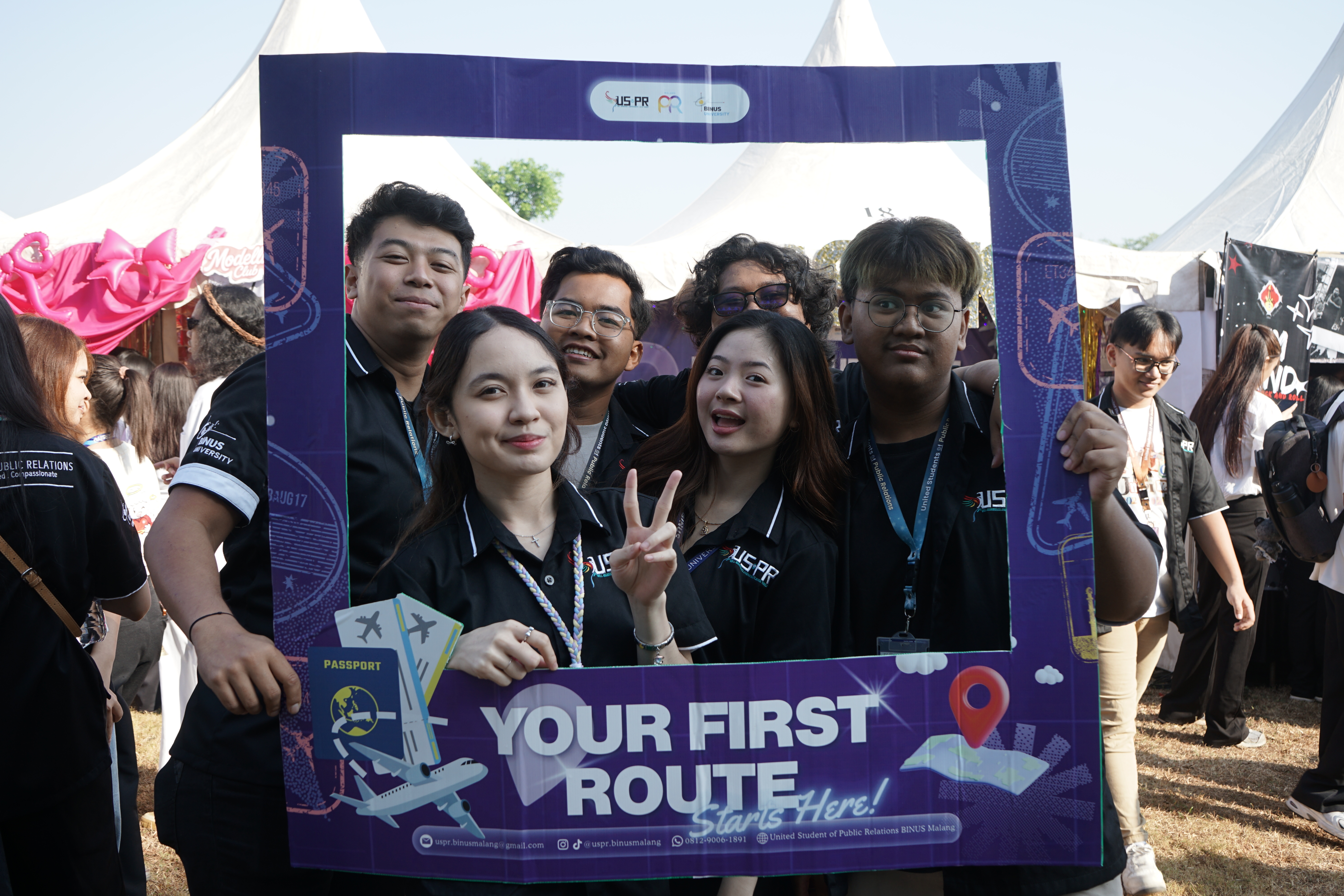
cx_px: 672
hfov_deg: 55.8
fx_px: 1269
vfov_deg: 38.9
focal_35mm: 34
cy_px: 448
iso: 200
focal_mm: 34
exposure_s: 1/200
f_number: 6.7
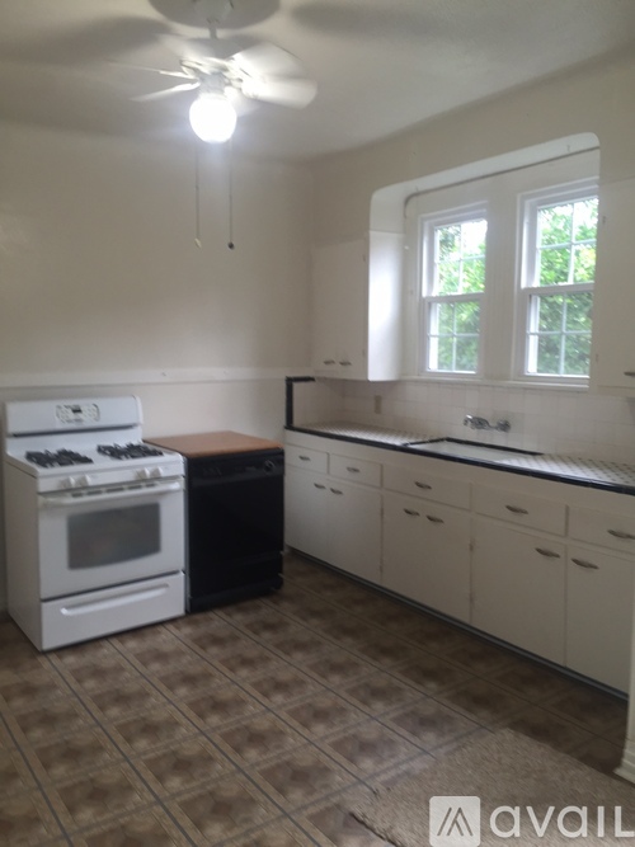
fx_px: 710
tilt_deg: -4.8
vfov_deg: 61.7
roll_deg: -1.6
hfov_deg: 48.2
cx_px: 318
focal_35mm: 29
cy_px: 424
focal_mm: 4.15
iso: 40
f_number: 2.2
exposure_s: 1/40
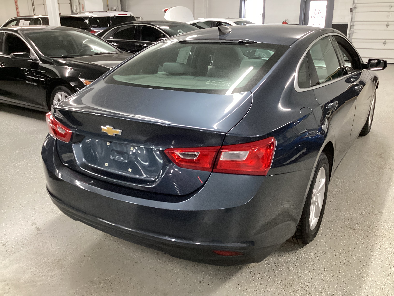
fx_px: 353
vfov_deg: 45.4
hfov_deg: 58.4
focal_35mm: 31
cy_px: 148
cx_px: 197
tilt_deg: -22.3
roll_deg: -0.2
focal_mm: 3.3
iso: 400
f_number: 2.4
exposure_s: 1/40
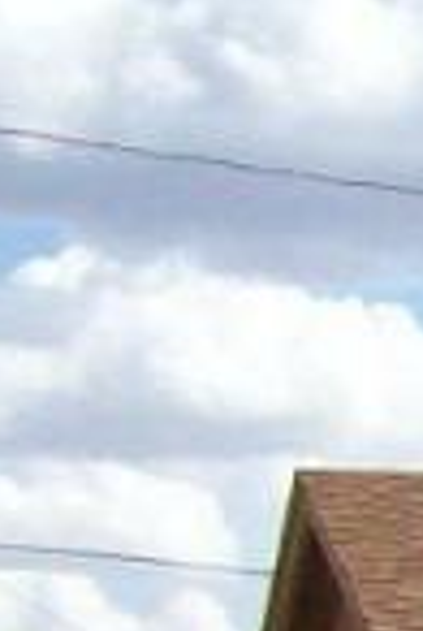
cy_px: 1236
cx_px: 1847
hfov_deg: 4.7
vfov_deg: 7.5
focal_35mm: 262
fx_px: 4596
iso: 200
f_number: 4.8
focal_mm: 6
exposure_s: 1/1401
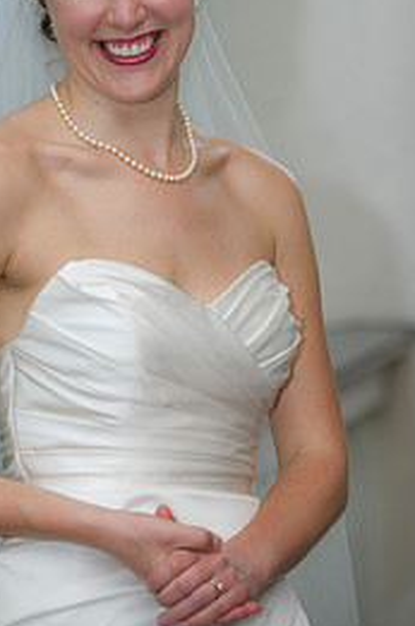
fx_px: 3298
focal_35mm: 190
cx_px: 148
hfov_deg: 7.2
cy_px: 142
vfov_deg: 10.8
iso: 250
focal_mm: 110
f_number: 2.8
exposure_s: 1/160
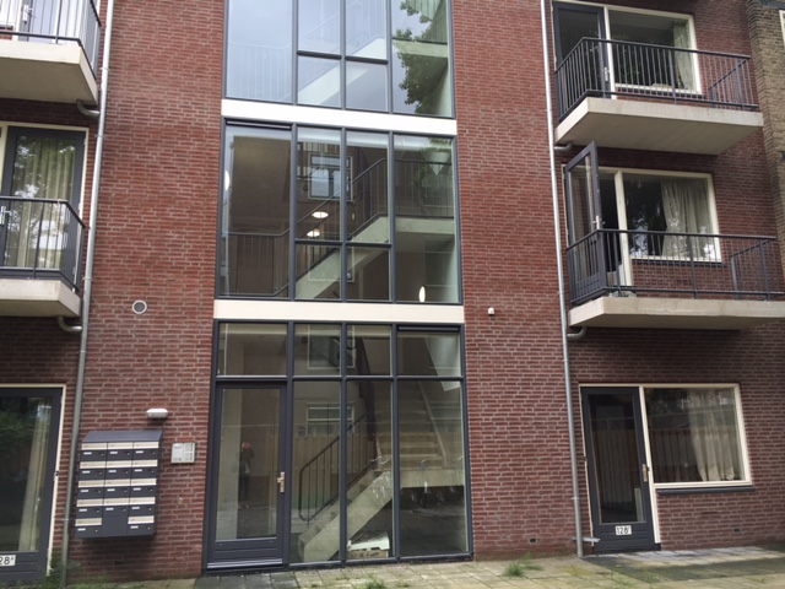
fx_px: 658
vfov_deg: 48.2
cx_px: 392
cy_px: 294
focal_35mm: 29
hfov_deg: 61.7
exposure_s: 1/100
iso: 25
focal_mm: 4.15
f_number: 2.2
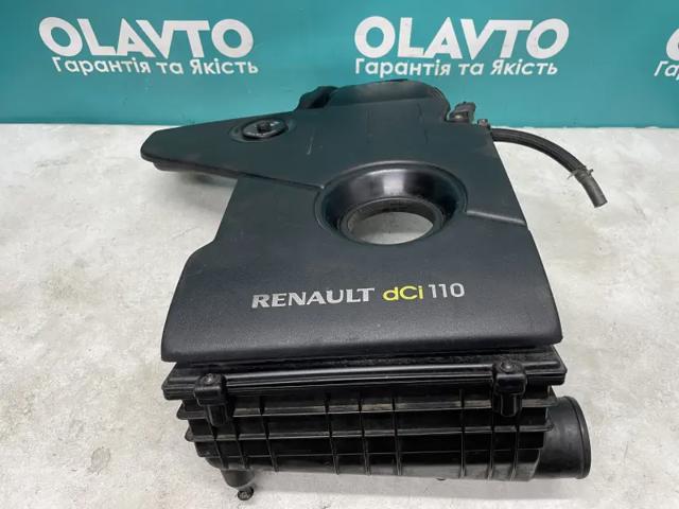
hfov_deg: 67.3
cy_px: 254
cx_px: 340
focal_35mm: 26
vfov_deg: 53.1
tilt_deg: -49.3
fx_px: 510
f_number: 1.6
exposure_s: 1/50
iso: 64
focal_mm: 4.2
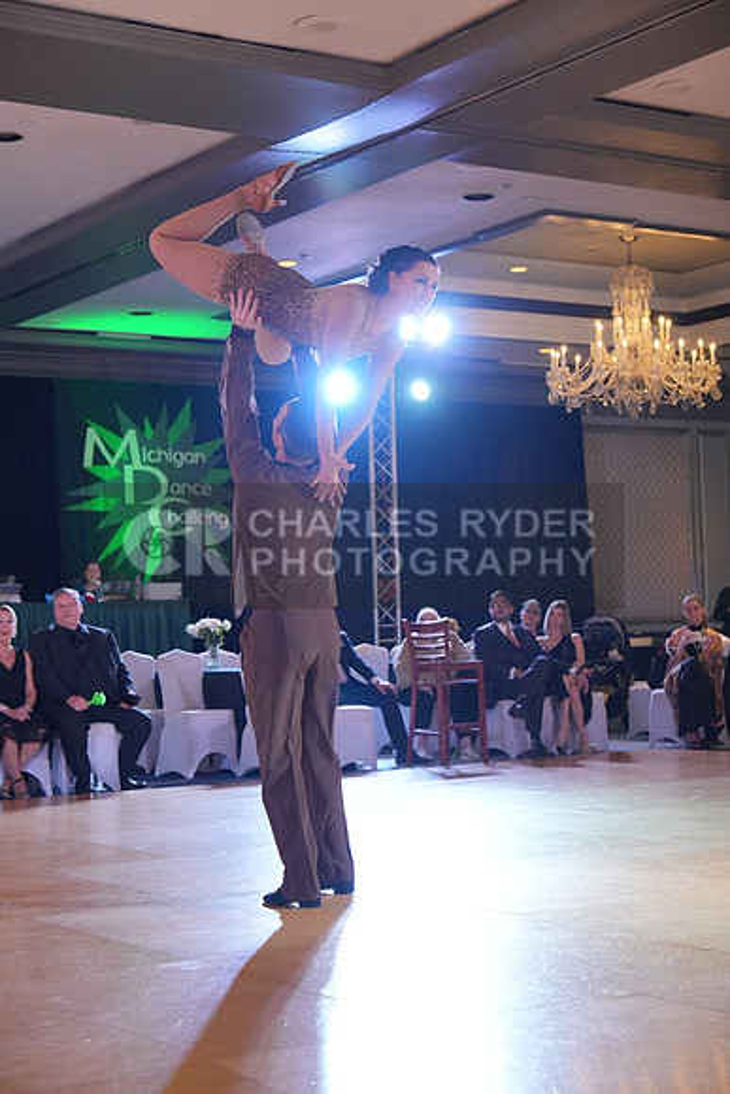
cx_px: 365
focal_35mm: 62
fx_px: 1885
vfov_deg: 32.4
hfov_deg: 21.9
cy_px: 547
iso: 4000
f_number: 4
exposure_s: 1/400
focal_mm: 62
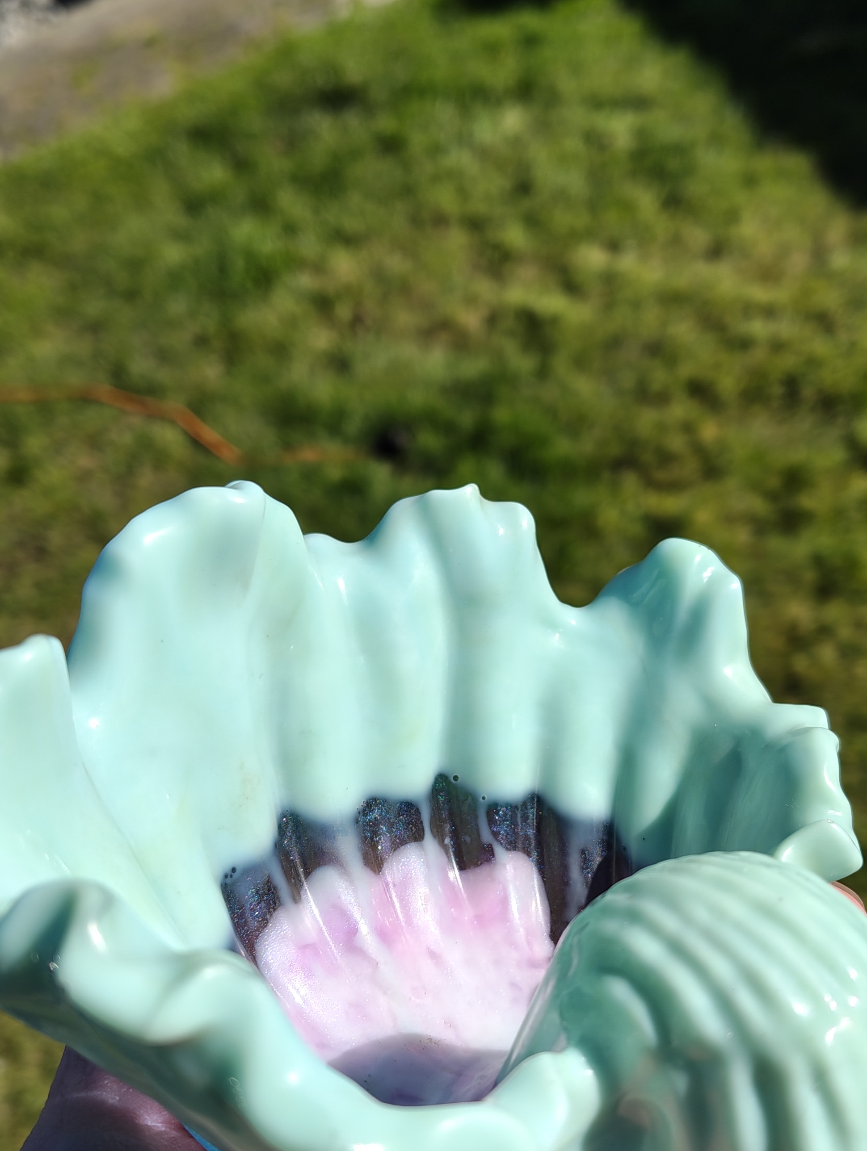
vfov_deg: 48.4
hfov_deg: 37.7
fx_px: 1266
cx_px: 511
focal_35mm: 38
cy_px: 724
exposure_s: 1/991
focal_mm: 5.56
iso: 50
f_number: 1.88
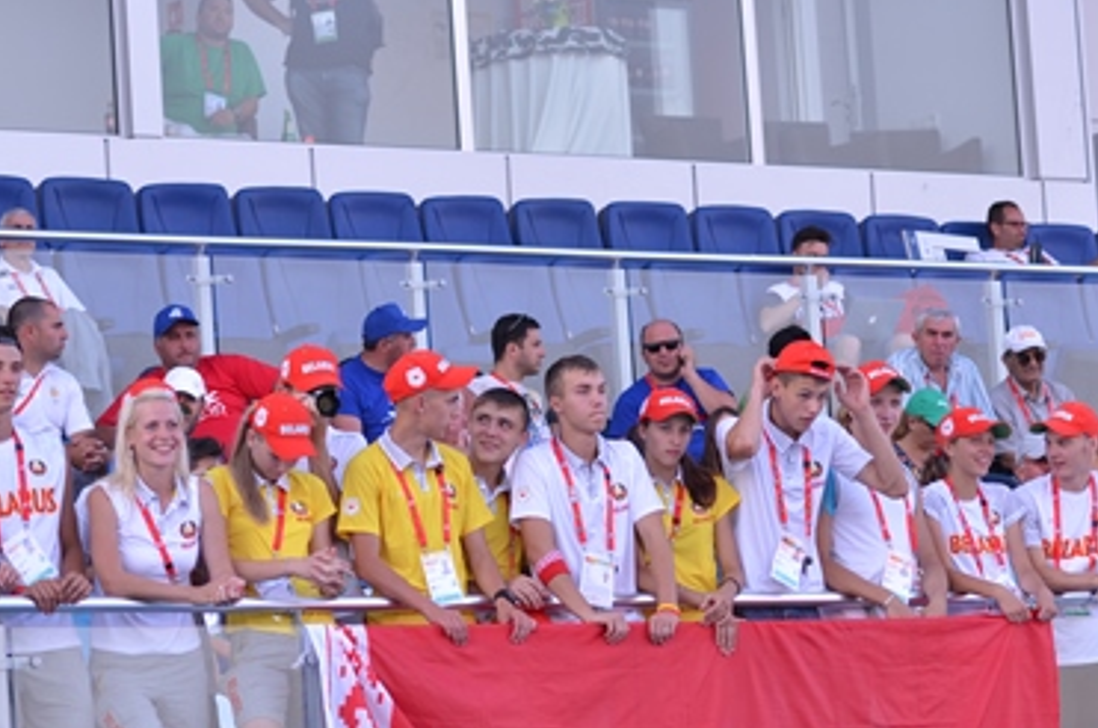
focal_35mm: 181
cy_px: 450
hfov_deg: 11.4
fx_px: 5511
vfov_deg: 7.6
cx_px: 497
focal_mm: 70
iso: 100
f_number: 3.2
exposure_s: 1/160
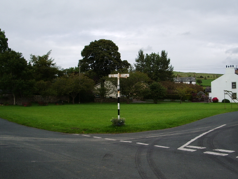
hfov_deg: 45.7
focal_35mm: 41
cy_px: 90
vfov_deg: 35.2
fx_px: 282
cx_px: 133
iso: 50
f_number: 4.3
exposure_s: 1/250
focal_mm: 5.8
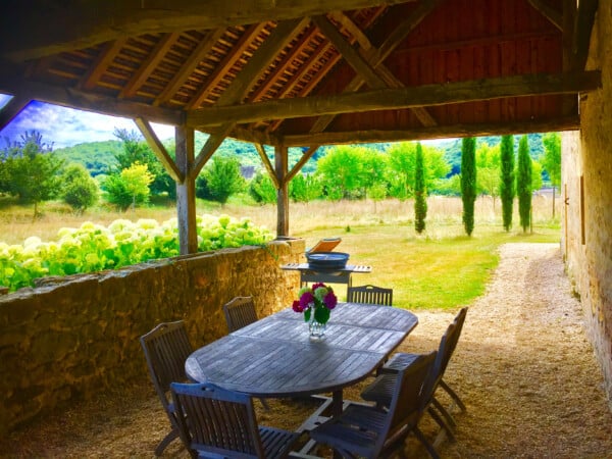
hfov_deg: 61.7
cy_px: 230
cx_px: 306
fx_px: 513
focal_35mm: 29
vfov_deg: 48.2
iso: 32
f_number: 2.2
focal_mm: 4.15
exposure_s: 1/527
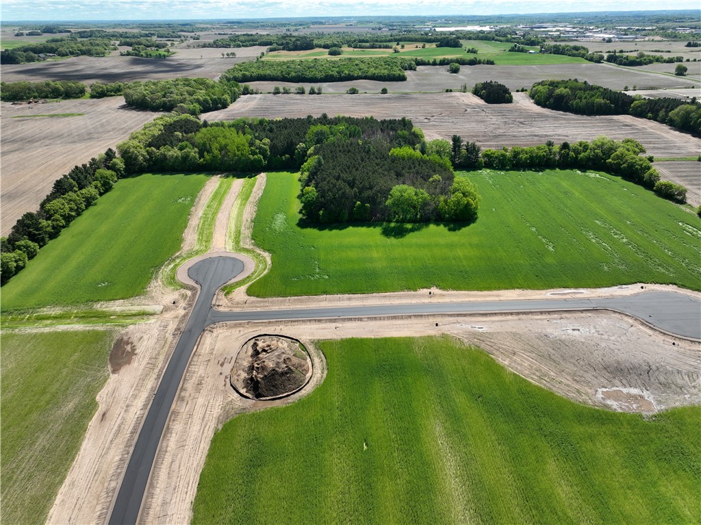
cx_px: 350
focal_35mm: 24
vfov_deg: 56.8
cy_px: 262
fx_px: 486
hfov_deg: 71.6
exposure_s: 1/2000
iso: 150
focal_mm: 12.29
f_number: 2.8
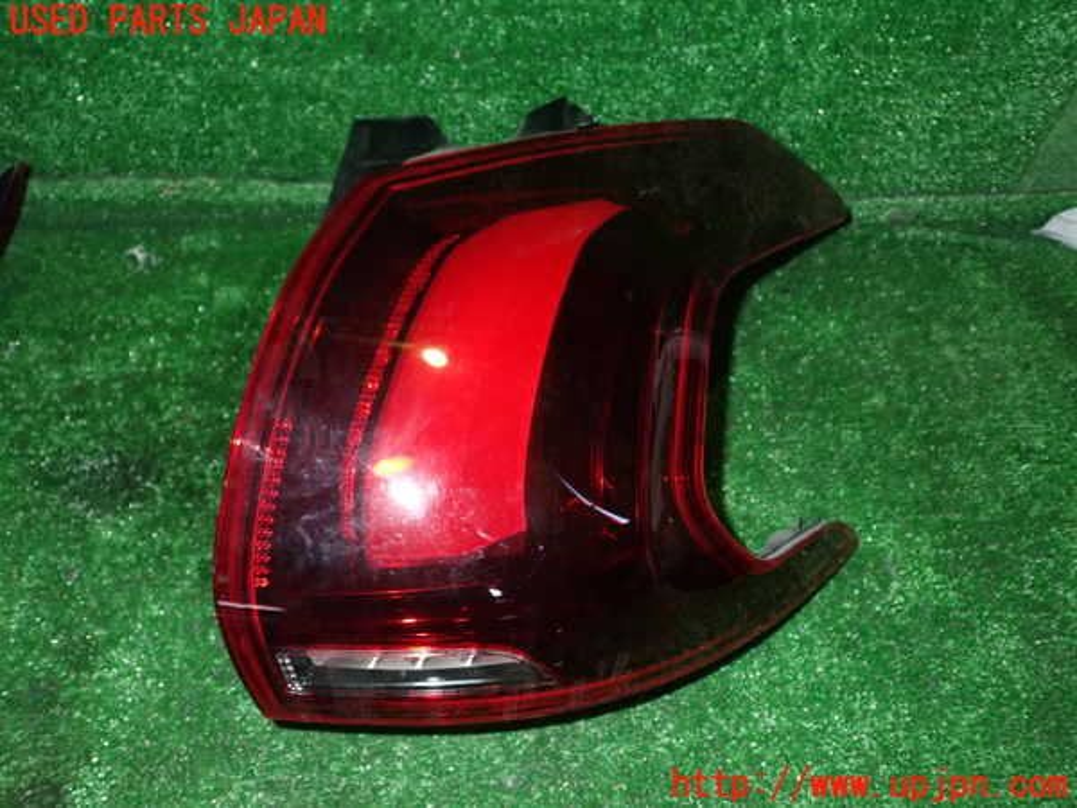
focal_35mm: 32
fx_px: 996
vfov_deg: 44.2
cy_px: 404
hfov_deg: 56.8
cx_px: 538
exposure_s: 1/30
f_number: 7.1
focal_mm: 5.79
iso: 800
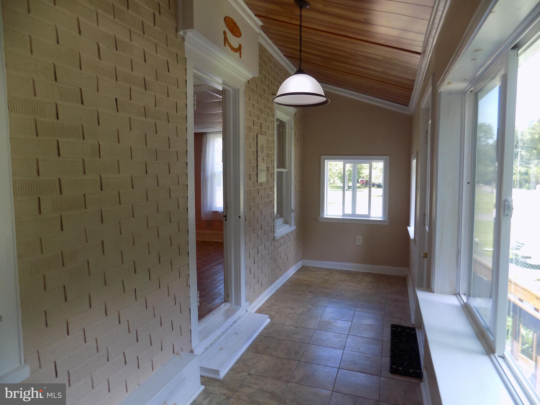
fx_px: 359
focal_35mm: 23
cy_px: 202
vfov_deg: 58.9
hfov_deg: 73.9
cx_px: 270
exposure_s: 1/40
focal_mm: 4
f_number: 3.1
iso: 80
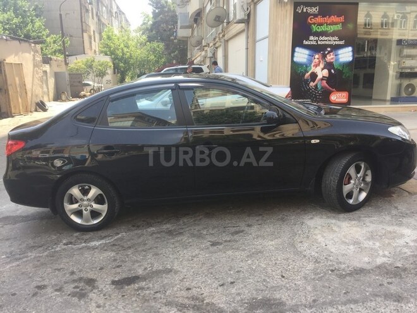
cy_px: 156
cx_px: 208
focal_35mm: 29
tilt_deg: -7.9
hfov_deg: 61.7
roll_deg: -0.2
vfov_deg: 48.2
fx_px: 349
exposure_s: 1/353
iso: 32
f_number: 2.2
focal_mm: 4.15
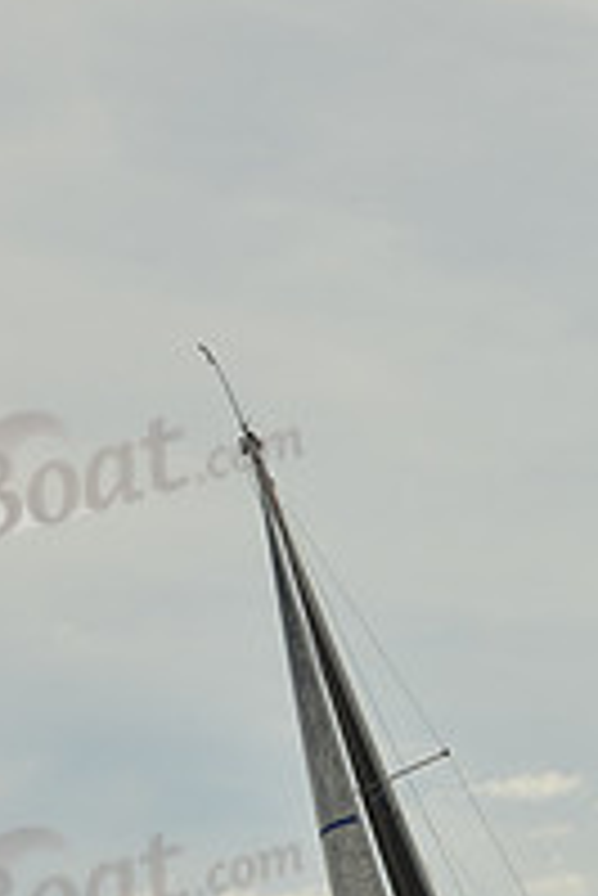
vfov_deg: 7.0
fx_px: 7262
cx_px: 537
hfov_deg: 4.7
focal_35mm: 292
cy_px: 1094
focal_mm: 100
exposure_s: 1/1000
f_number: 9
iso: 200
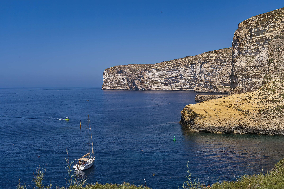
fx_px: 323
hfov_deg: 47.4
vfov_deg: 32.6
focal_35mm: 41
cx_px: 142
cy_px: 94
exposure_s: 1/250
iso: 125
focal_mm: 41
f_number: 14
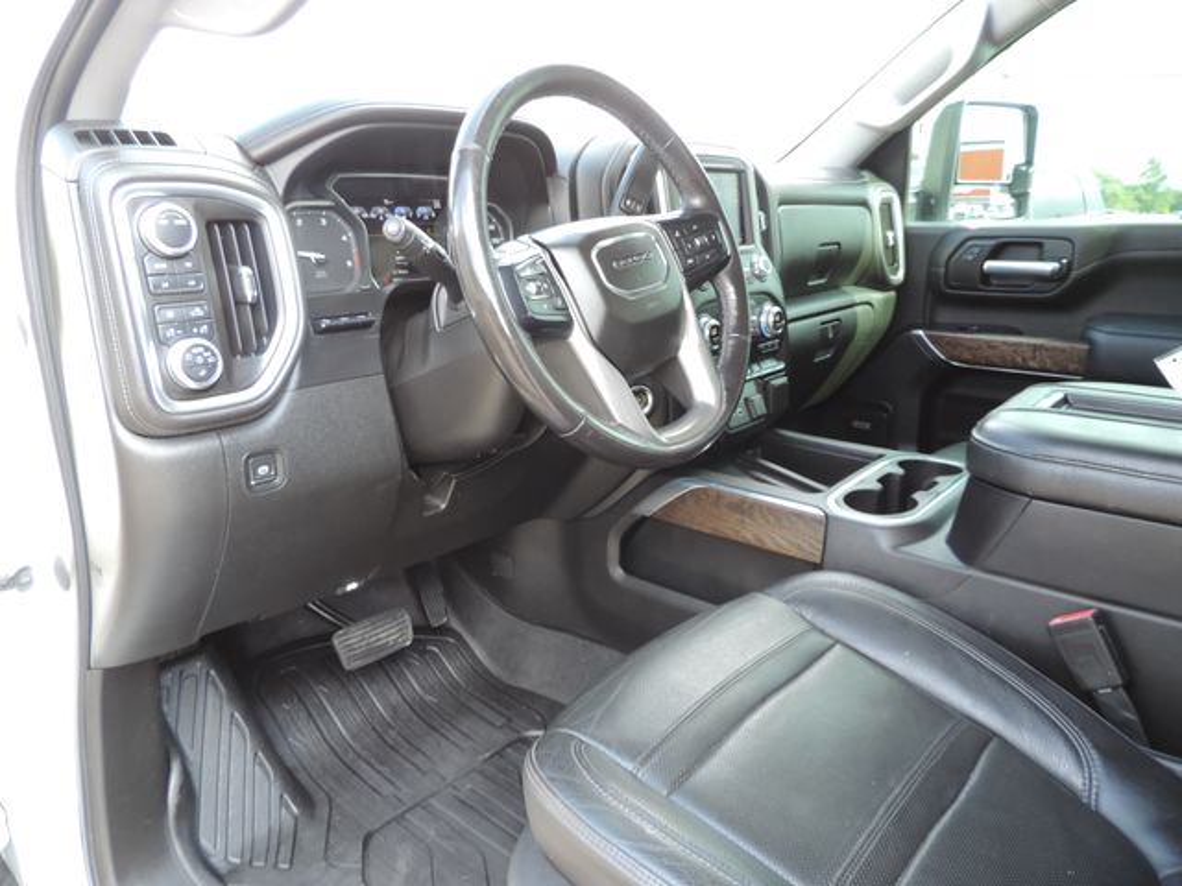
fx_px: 820
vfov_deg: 56.8
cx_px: 591
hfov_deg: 71.6
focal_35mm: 24
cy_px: 443
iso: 125
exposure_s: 1/30
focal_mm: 4.3
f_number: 3
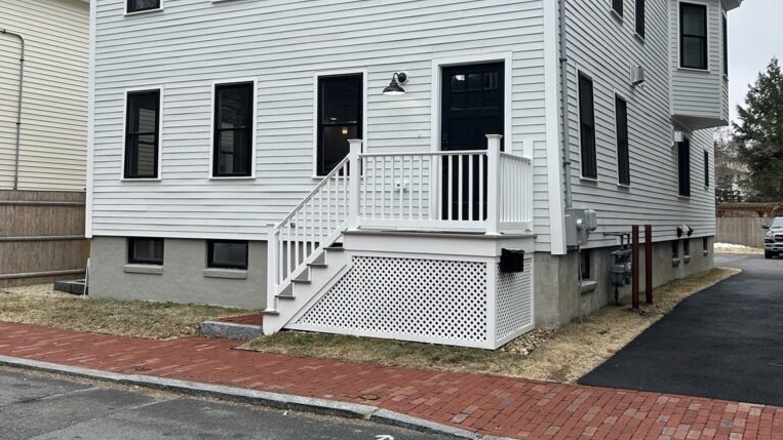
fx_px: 789
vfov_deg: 31.0
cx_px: 393
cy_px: 153
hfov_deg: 52.8
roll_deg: +1.3
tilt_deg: +4.4
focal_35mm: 38
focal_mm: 5.7
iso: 50
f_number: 1.5
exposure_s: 1/1751
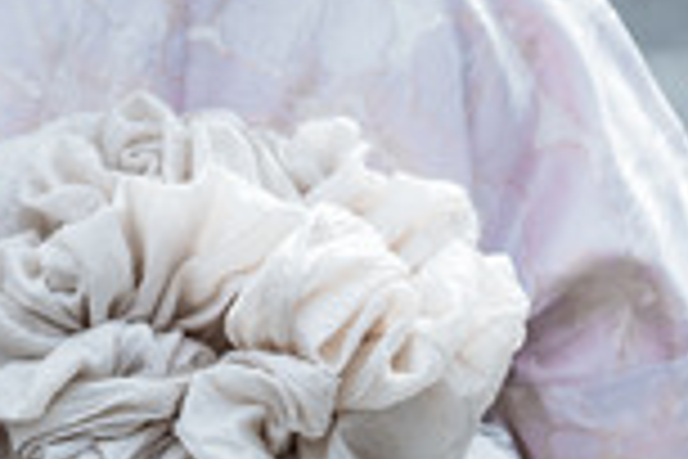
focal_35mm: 179
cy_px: -158
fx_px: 3421
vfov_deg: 7.6
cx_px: -364
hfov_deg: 11.0
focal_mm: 35
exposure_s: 1/3200
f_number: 1.6
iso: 64
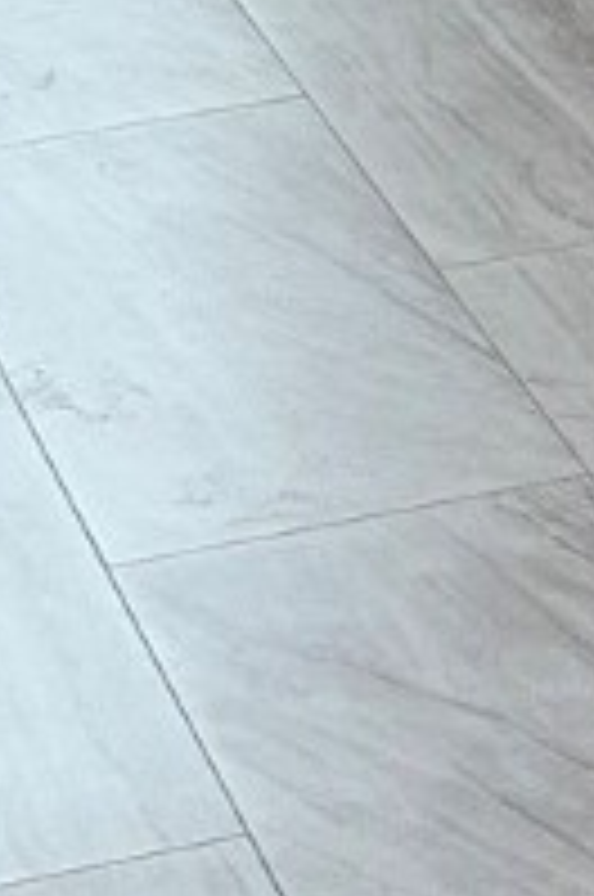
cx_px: 657
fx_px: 4793
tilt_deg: -5.2
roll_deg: -0.5
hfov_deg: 7.1
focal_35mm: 193
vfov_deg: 9.3
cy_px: -1387
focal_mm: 6.76
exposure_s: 1/154
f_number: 1.78
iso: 200
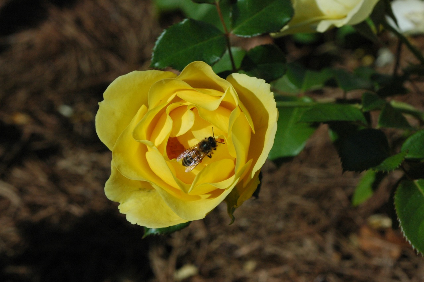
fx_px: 1500
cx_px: 212
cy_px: 141
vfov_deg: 10.7
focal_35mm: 128
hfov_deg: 16.1
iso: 800
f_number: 14
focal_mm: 85
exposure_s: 1/500
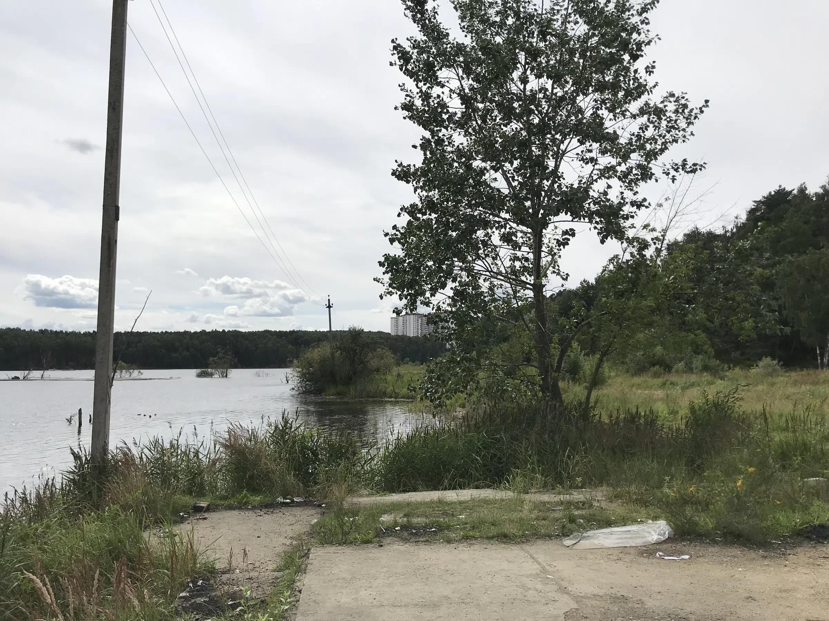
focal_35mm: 28
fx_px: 671
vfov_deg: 49.7
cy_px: 310
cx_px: 414
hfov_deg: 63.4
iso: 25
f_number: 1.8
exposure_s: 1/5319
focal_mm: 3.99
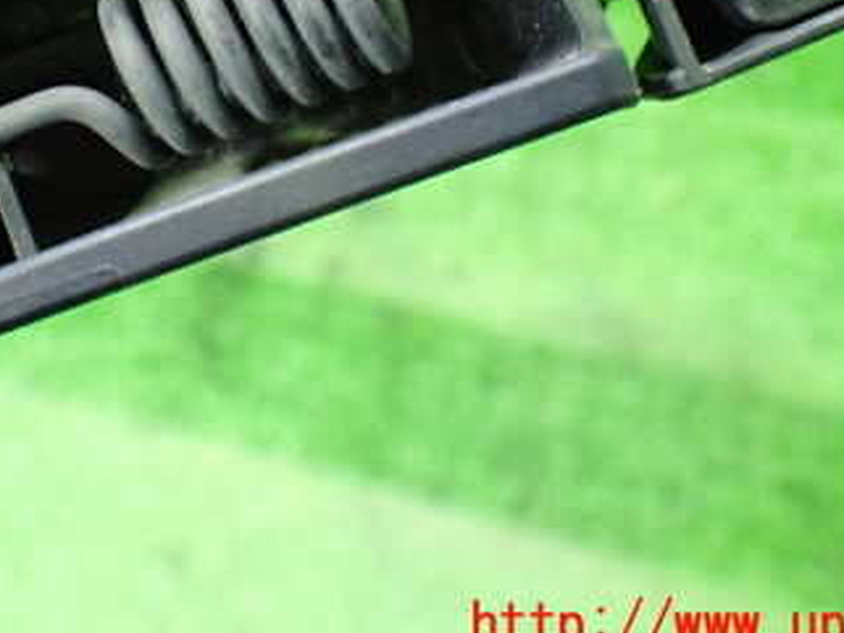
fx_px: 1366
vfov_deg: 25.3
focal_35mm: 56
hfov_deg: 34.0
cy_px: 68
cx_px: 276
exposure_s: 1/30
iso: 1000
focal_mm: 5.4
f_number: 2.3
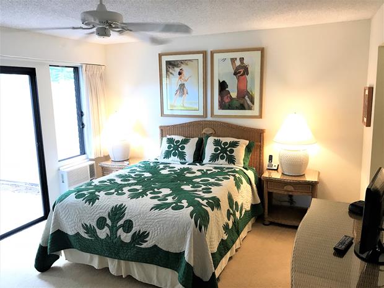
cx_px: 192
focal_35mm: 28
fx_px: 311
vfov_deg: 49.7
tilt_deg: -8.3
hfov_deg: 63.4
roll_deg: +1.6
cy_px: 144
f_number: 1.8
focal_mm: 3.99
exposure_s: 1/20
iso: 40
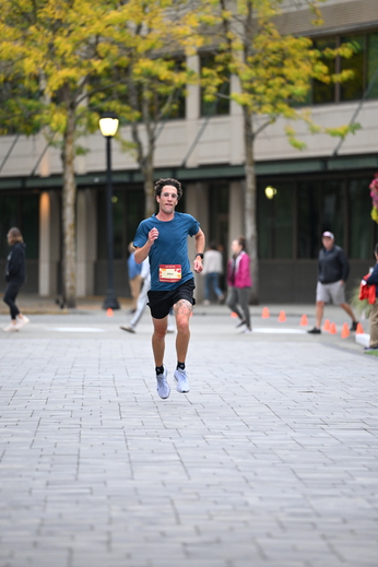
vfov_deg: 9.7
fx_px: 3339
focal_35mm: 212
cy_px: 268
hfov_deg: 6.5
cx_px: 198
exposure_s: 1/800
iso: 1600
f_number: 2.8
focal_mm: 200
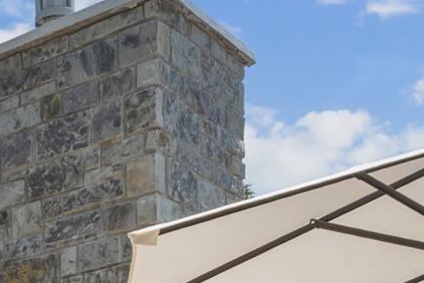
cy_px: 590
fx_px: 1036
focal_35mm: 88
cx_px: -106
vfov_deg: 13.1
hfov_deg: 21.2
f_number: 8
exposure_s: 1/1600
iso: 400
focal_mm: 10
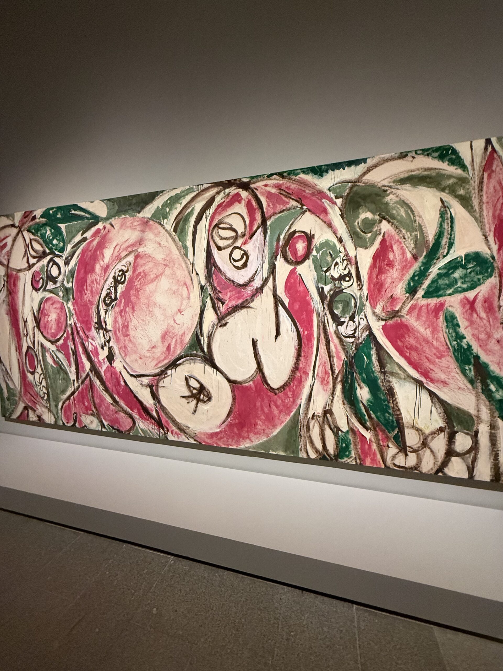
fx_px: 271
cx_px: 252
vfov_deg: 102.1
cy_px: 336
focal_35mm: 14
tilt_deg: -4.2
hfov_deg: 85.7
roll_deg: +0.0
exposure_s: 1/60
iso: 500
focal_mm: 2.22
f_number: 2.2
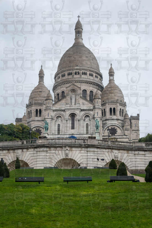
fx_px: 475
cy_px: 114
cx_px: 76
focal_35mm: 75
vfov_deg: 27.0
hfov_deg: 18.2
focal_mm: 50
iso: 200
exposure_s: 1/200
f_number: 6.3
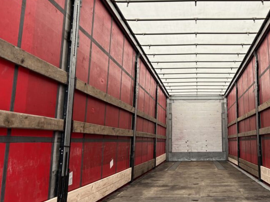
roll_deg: +0.7
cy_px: 88
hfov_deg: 44.5
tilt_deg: +10.1
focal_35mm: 41
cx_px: 197
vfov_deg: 35.1
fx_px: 320
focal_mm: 5.7
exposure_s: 1/121
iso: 50
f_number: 1.5
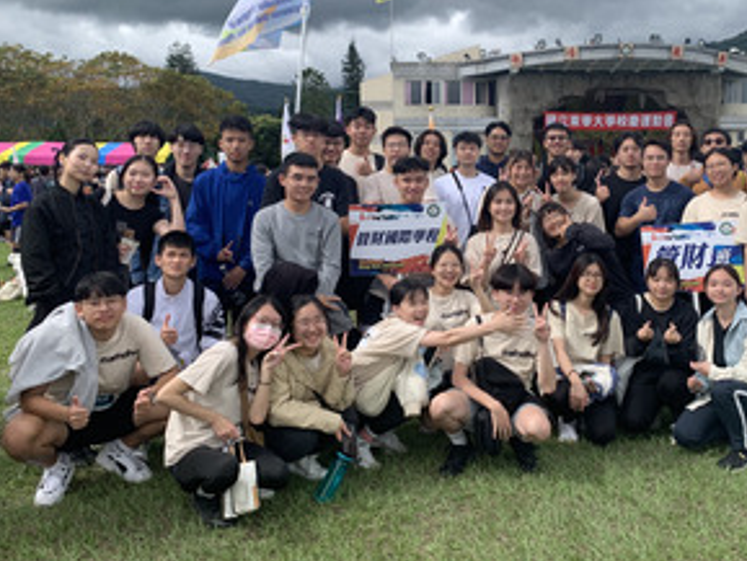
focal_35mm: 36
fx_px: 777
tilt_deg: -1.6
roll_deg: +0.3
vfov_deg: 39.5
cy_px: 222
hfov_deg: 50.8
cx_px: 470
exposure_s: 1/887
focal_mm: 4.25
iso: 25
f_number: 1.8
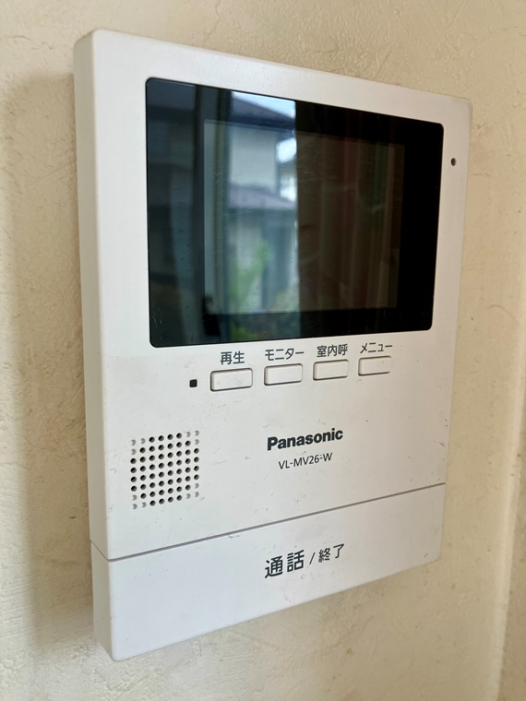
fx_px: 567
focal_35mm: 28
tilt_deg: -8.8
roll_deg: -1.1
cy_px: 350
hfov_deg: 49.7
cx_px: 263
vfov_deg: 63.4
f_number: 1.8
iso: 40
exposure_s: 1/100
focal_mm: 3.99
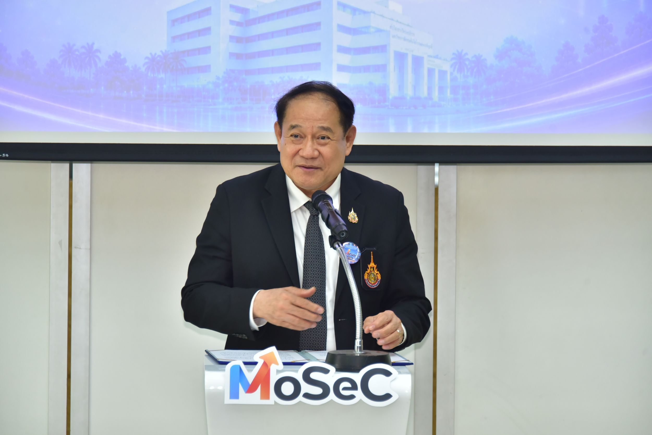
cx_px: 326
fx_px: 3261
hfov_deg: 11.4
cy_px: 218
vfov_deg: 7.6
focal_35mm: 180
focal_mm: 180
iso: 2000
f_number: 5.6
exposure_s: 1/160
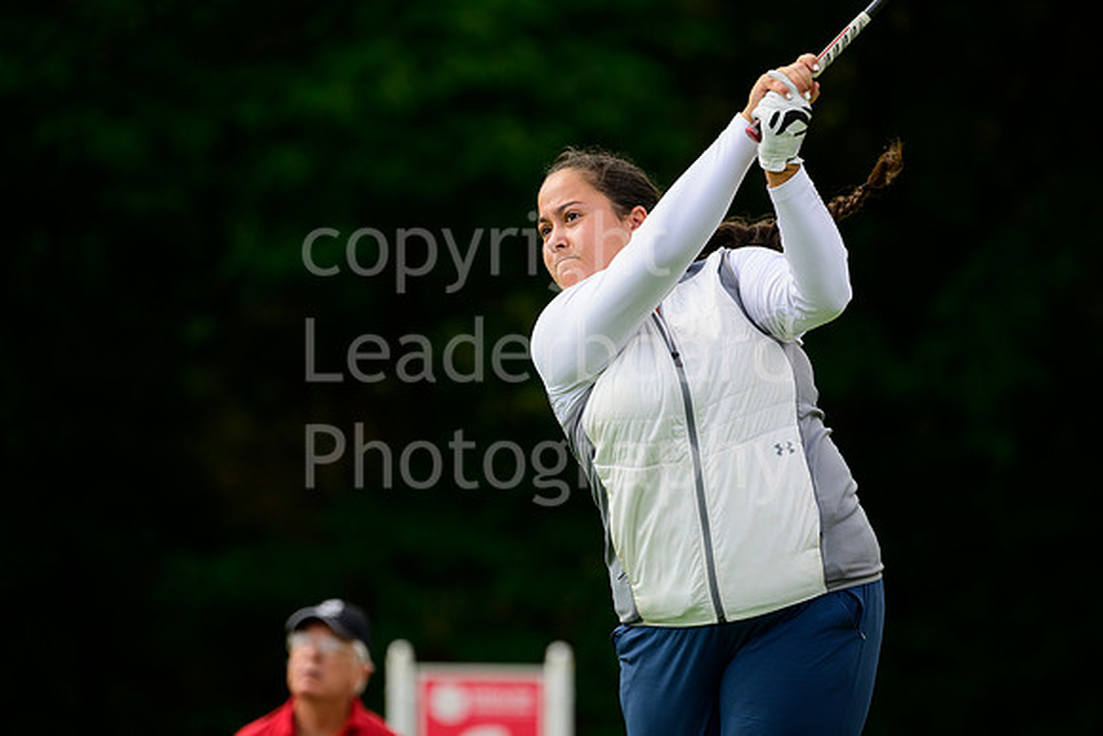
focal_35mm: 320
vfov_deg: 4.3
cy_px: 368
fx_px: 9806
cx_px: 552
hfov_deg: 6.4
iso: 800
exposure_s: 1/1600
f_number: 6.3
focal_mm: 320
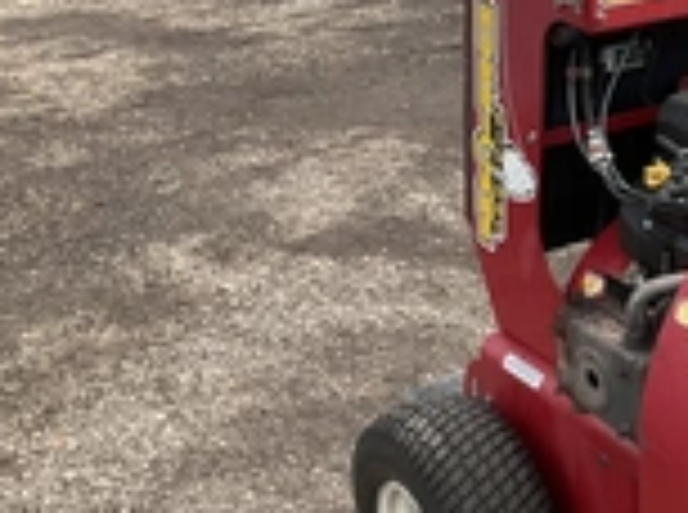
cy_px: 369
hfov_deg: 23.7
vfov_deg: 19.2
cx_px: 796
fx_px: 1507
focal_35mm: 76
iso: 25
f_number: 1.8
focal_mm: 3
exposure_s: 1/691
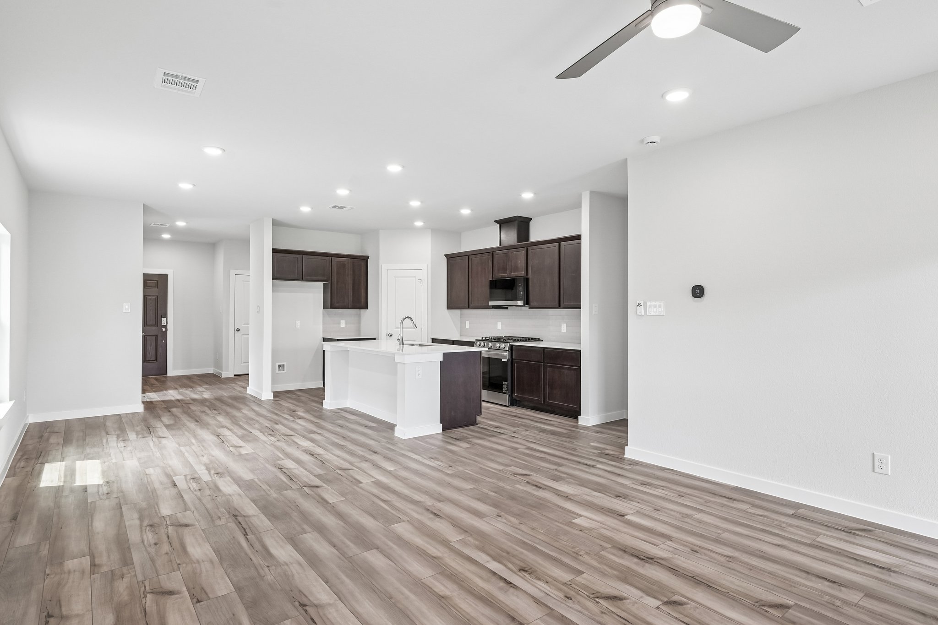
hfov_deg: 88.4
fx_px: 482
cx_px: 469
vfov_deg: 65.9
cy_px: 312
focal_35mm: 18
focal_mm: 18.5
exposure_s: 1/20
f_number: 8
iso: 400
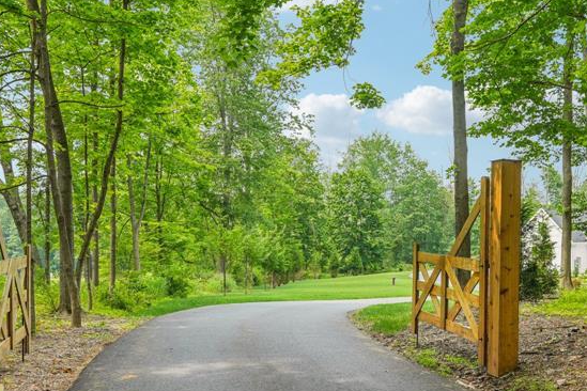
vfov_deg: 31.9
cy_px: 206
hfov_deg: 45.7
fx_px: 684
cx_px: 396
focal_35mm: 42
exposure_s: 1/40
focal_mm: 22.5
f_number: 10
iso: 100
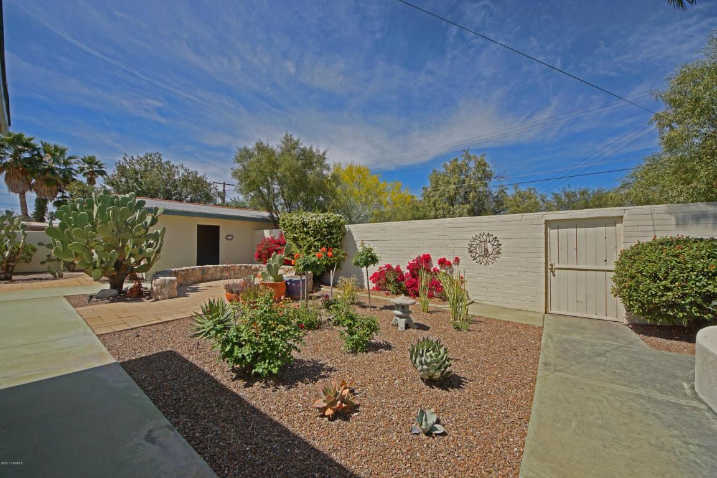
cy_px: 239
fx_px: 239
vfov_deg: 90.0
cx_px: 358
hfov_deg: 112.6
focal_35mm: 12
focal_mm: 8
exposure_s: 1/400
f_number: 9
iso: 200
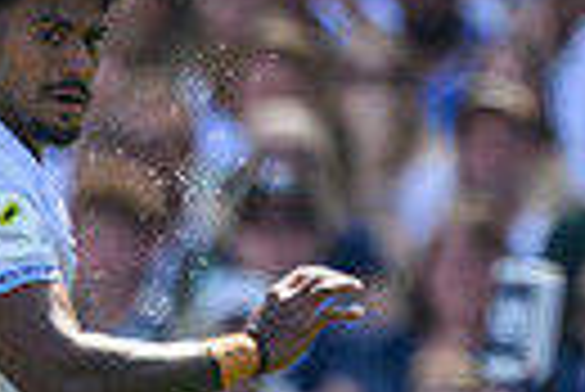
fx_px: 59394
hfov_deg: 0.6
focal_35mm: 3651
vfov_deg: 0.4
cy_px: 656
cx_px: -417
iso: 500
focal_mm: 560
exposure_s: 1/2000
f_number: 4
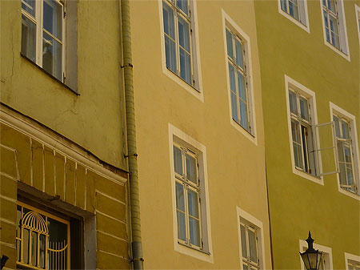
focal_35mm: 75
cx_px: 180
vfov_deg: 19.6
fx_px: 780
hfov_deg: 26.0
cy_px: 135
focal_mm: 7.8
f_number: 3.1
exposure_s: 1/1000
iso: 100
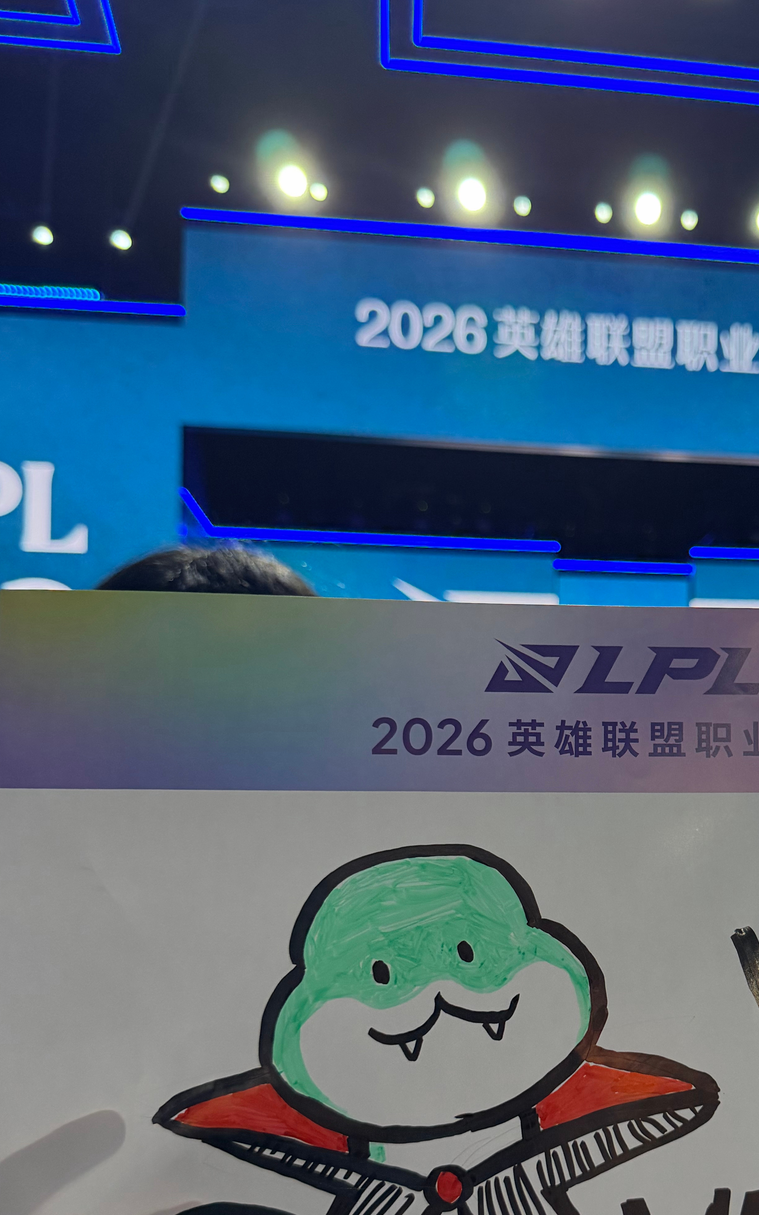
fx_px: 1224
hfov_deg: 33.4
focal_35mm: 37
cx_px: 615
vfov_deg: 52.0
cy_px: 779
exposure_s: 1/60
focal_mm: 6.76
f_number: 1.78
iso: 320
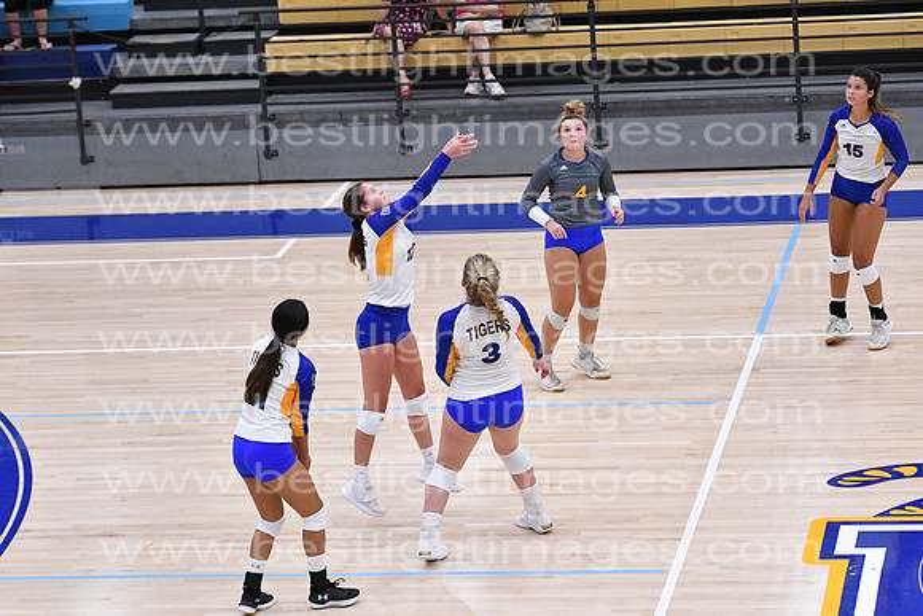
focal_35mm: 135
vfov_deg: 10.2
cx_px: 462
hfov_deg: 15.2
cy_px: 308
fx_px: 3462
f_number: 3.2
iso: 6400
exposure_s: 1/1000
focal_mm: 90
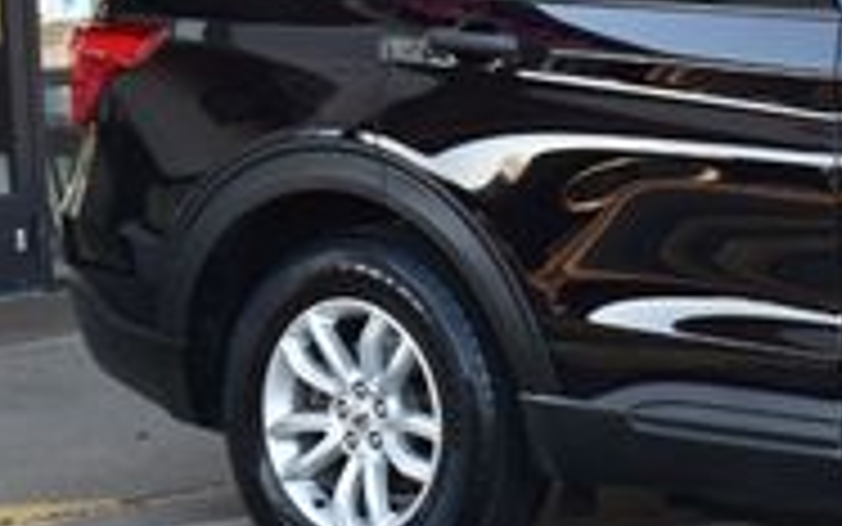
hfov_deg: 13.4
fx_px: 3483
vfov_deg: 8.6
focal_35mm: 152
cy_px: 72
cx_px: 1036
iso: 400
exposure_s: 1/60
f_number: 8
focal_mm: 29
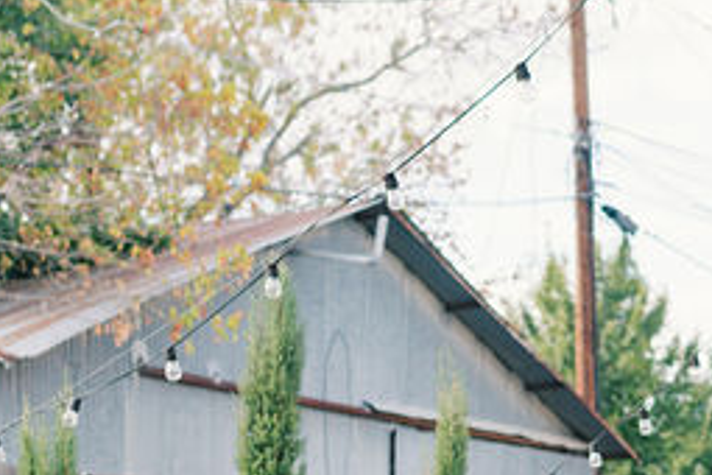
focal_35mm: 143
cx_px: 595
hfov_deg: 14.3
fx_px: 2828
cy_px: 719
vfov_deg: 9.3
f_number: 2.5
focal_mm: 35
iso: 100
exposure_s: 1/400
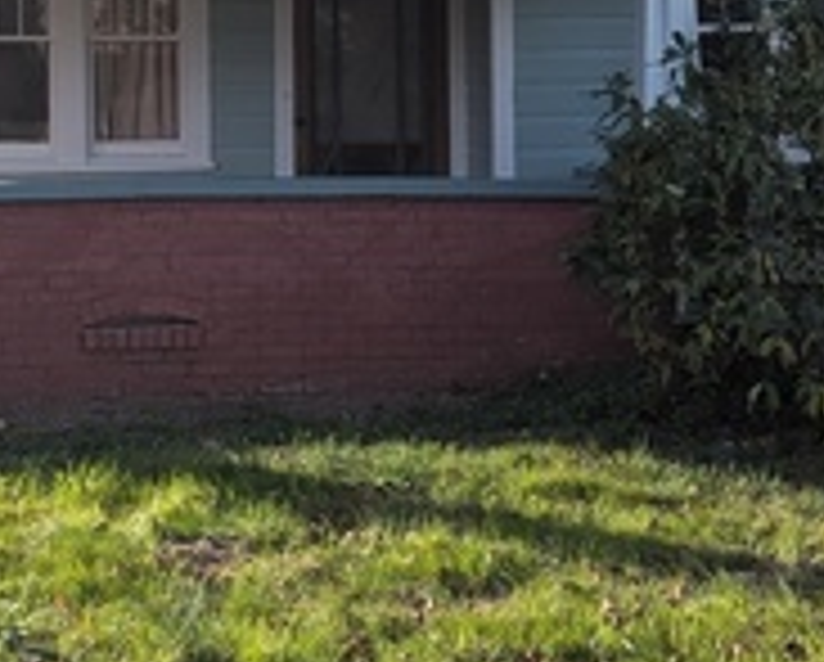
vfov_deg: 17.9
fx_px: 2076
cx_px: 396
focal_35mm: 85
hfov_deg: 22.4
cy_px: 95
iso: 36
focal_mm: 6.81
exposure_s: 1/1414
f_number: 1.85
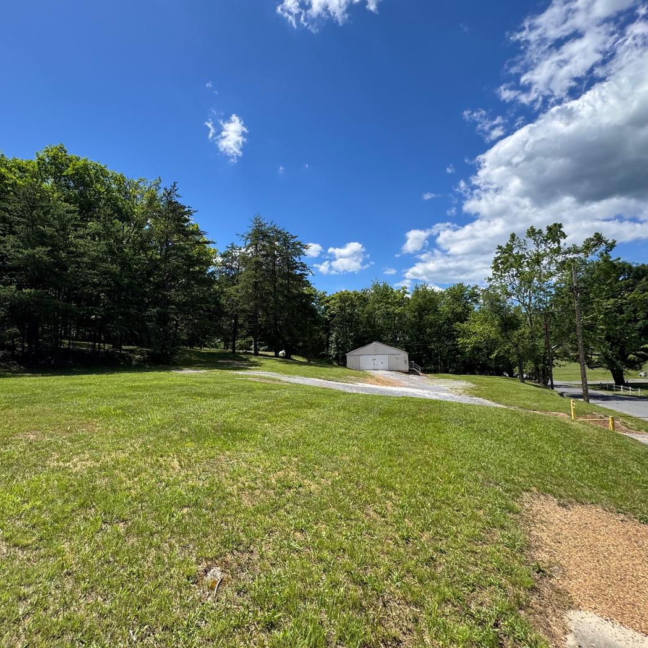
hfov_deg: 83.5
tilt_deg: +4.7
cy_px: 329
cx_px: 279
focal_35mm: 17
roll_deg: +1.6
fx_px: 360
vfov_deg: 84.0
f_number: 2.2
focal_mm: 2.22
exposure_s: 1/1449
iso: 50
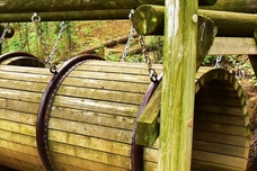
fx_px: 500
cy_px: 46
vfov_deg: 19.3
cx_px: -50
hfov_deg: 25.9
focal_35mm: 70
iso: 2000
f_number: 11
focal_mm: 18
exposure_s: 1/250
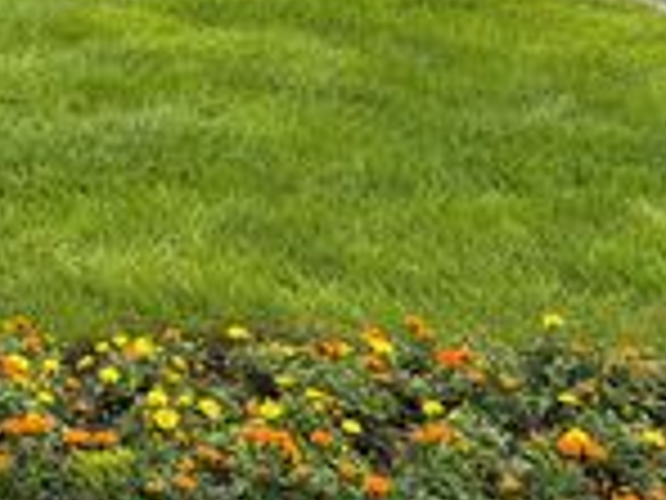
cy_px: -218
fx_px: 1693
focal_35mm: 88
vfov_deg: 15.6
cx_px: -405
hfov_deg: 18.9
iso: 50
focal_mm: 5.96
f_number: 1.6
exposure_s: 1/170
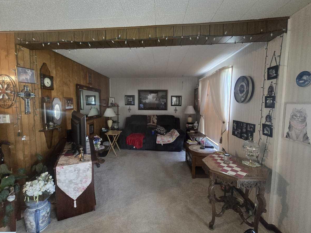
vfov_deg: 85.6
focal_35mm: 14
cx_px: 148
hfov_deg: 102.0
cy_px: 116
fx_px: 126
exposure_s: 1/60
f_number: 2.2
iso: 1000
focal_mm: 2.2
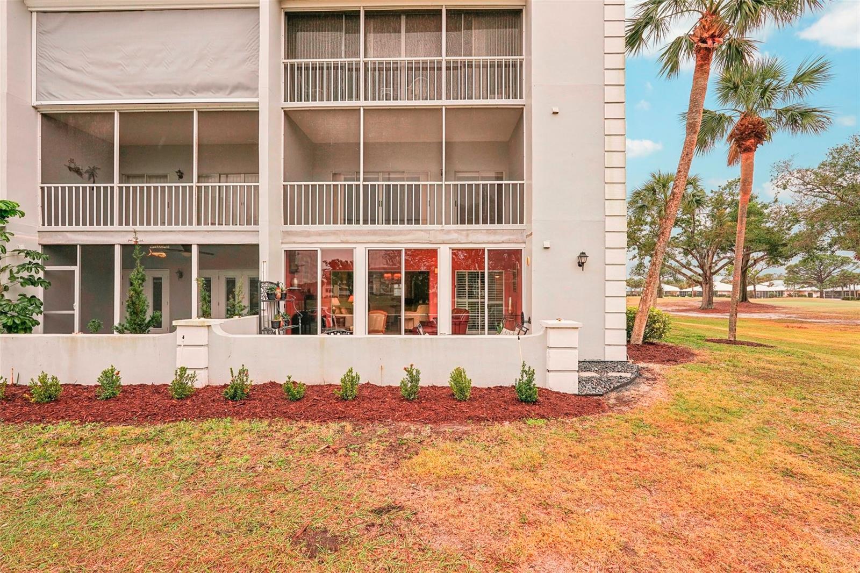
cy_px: 286
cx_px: 430
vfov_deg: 72.0
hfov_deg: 95.0
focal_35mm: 16
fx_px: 394
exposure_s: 1/250
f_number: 8
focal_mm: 16.5
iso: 400
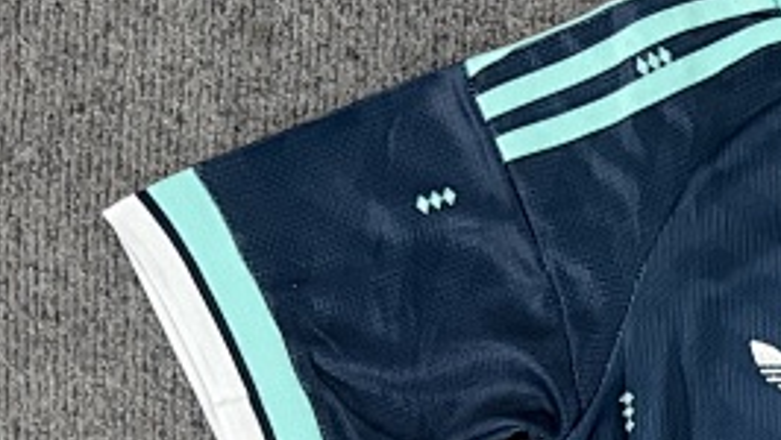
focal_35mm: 106
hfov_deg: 17.2
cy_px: 461
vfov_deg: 11.3
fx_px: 2196
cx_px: 1321
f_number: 1.78
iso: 500
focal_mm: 6.76
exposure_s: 1/50
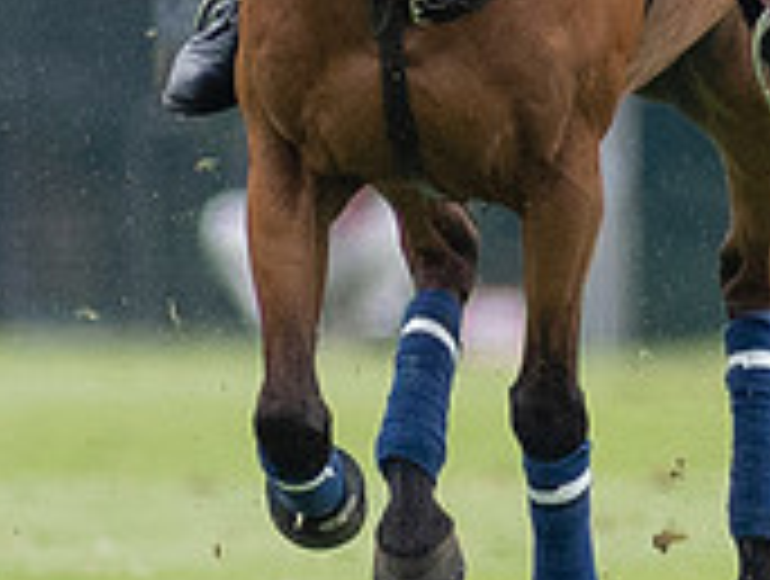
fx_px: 81273
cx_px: 305
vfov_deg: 0.4
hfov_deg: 0.5
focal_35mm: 3646
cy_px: 213
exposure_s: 1/3200
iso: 400
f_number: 2.8
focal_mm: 300
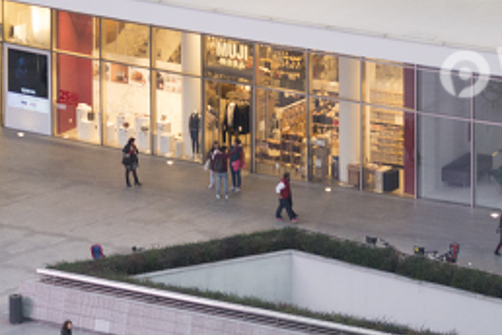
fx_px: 8101
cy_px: 358
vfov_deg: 2.4
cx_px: 84
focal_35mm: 581
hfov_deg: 3.5
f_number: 5
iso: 800
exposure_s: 1/60
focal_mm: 150
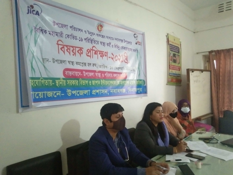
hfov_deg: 60.0
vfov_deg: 46.8
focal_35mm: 30
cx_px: 116
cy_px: 88
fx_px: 202
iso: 976
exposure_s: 1/14
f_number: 2.2
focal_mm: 3.65
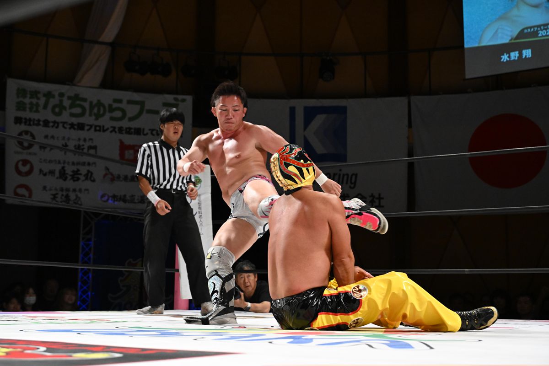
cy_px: 183
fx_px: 732
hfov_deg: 41.1
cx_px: 274
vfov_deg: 28.1
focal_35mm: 48
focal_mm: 48
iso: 5000
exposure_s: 1/1000
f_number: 4
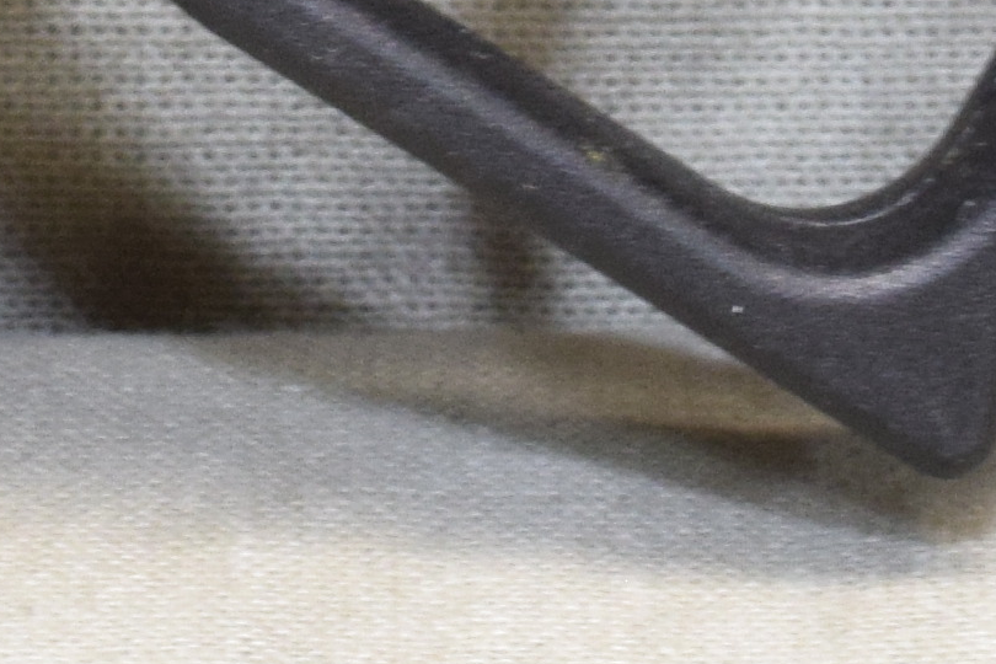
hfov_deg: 4.9
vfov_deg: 3.2
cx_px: 269
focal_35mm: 422
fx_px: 11674
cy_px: -1041
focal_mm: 38
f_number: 16
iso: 800
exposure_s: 1/13
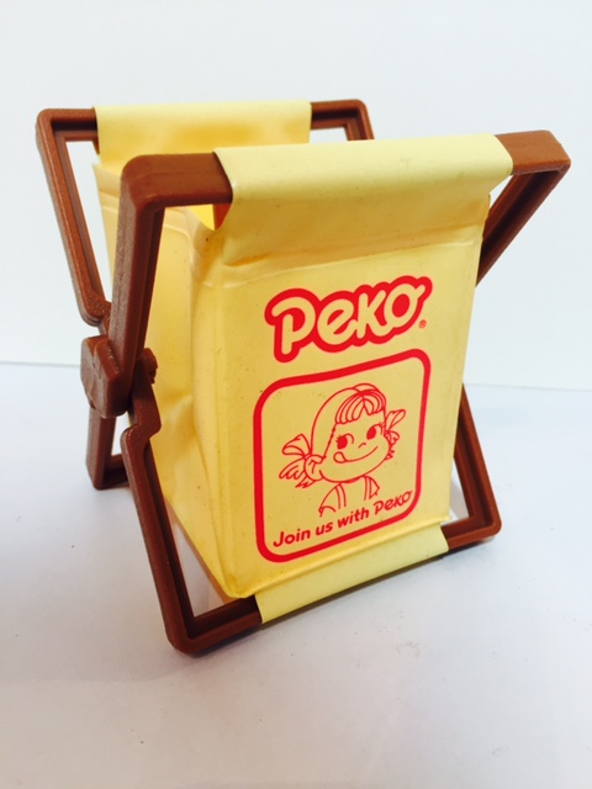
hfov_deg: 48.2
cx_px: 296
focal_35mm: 29
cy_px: 394
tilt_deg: -23.4
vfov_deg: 61.7
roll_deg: -1.0
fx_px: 661
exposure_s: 1/33
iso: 80
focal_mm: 4.15
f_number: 2.2
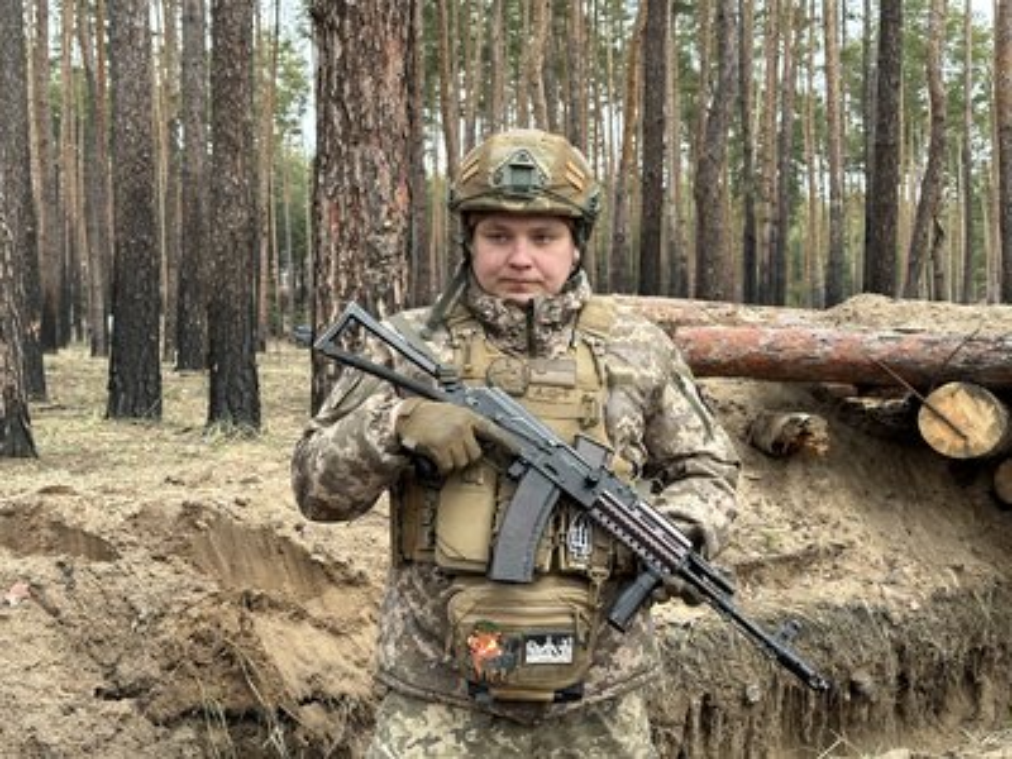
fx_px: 1403
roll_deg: -1.3
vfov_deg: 30.3
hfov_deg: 39.7
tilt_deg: -2.0
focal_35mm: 48
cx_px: 506
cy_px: 380
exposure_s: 1/251
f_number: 1.78
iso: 50
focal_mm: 6.86
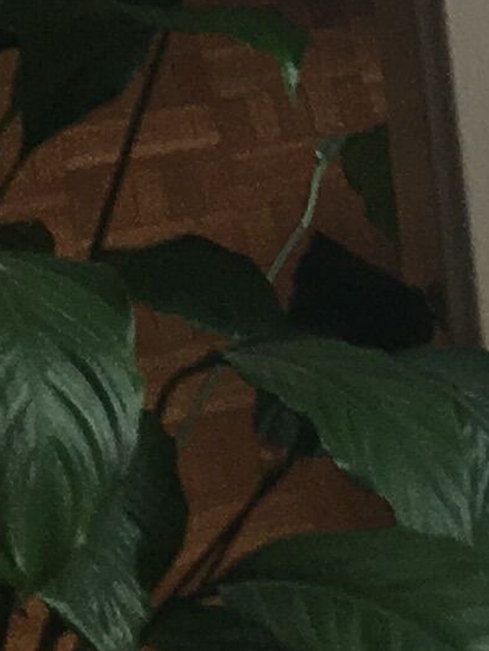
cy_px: -576
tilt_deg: -13.4
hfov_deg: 6.2
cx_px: 1484
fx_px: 4139
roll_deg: +2.5
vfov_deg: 8.6
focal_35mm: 220
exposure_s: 1/50
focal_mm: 4.15
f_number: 2.2
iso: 25
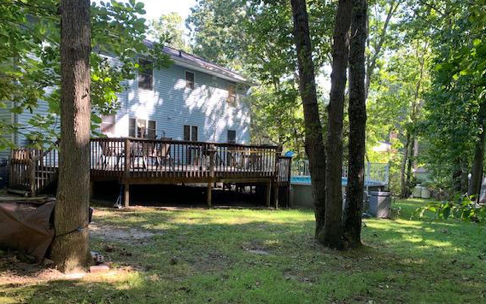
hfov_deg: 61.1
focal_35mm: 31
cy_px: 180
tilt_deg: -3.4
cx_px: 270
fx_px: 411
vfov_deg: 40.5
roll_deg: -1.0
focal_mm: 4.25
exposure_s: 1/121
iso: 80
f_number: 1.8
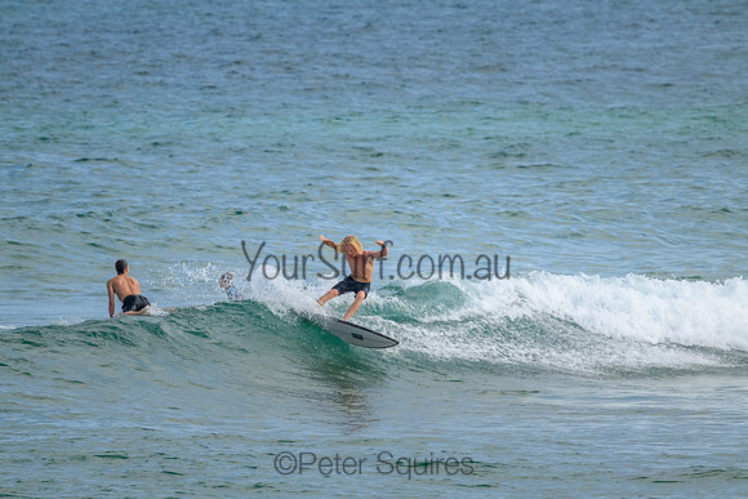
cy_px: 250
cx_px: 374
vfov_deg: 1.7
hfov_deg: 2.6
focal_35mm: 800
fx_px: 16625
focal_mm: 800
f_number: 11
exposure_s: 1/2000
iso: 1600
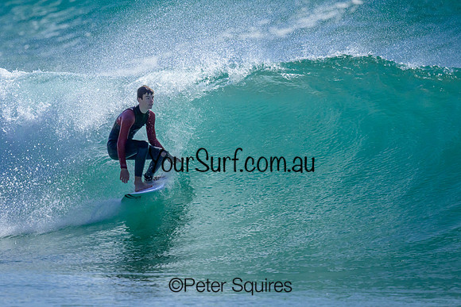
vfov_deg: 1.4
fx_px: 12430
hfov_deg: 2.1
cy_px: 121
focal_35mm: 970
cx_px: 196
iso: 2000
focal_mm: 800
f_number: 6.3
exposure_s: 1/2000
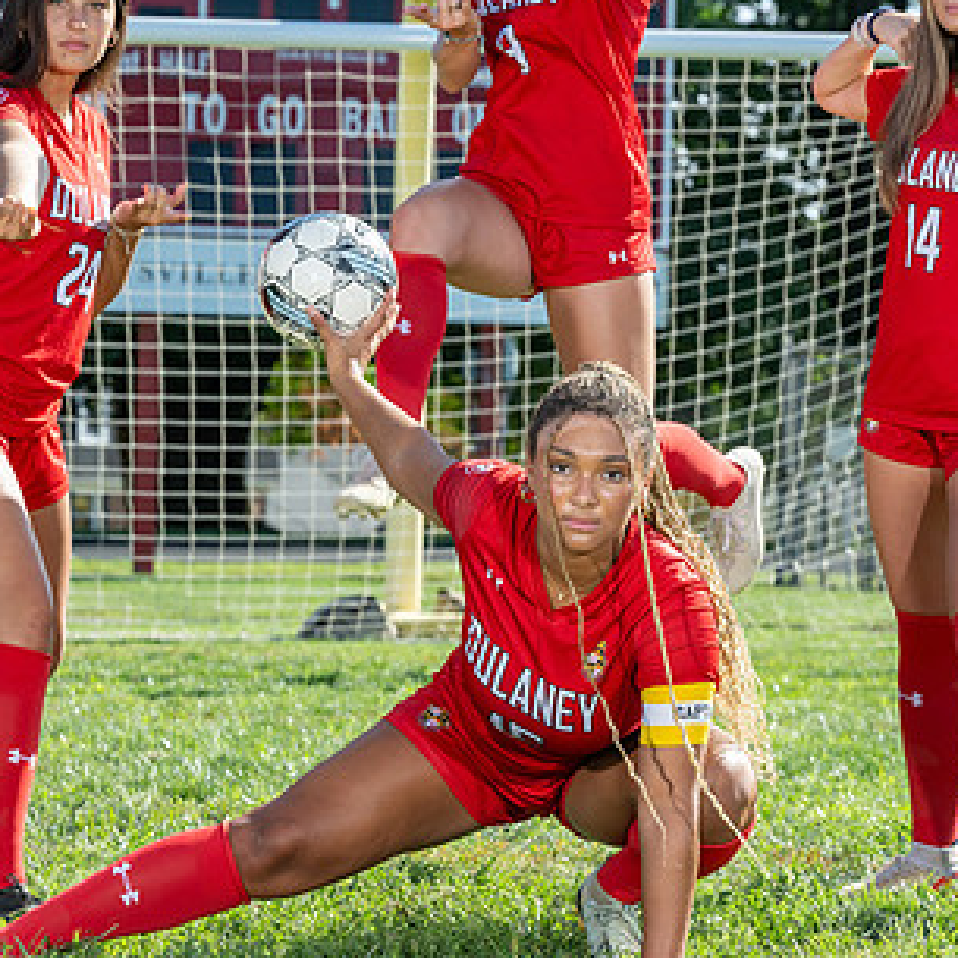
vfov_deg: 10.8
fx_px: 5072
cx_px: 760
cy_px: 403
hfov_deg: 10.8
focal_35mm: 162
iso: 100
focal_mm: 70
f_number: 5
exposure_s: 1/320
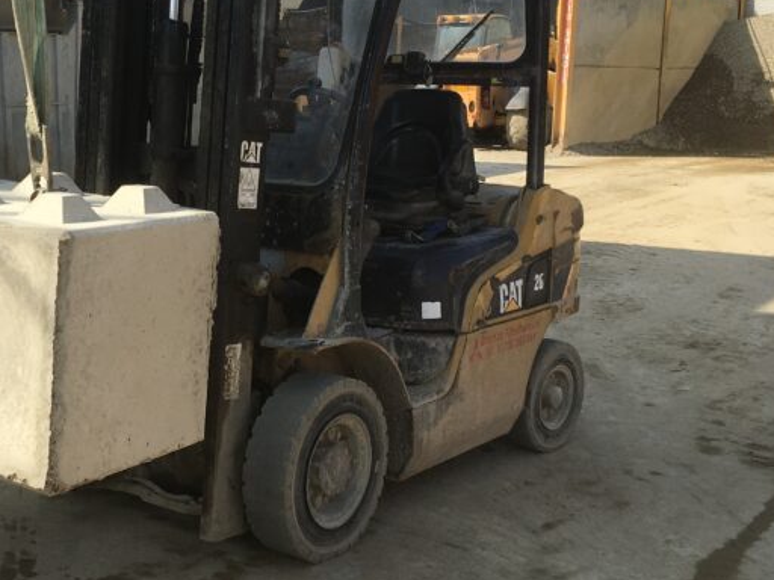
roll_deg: +0.6
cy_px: 273
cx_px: 133
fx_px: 1297
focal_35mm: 58
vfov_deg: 25.2
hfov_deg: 32.2
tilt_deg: -9.2
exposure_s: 1/1350
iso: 25
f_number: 2.2
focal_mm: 4.15
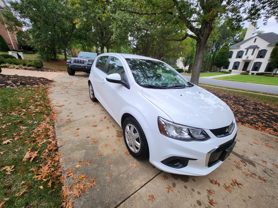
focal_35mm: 13
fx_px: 104
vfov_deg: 89.9
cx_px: 139
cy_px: 104
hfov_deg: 106.2
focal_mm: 1.74
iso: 32
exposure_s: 1/121
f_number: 2.2
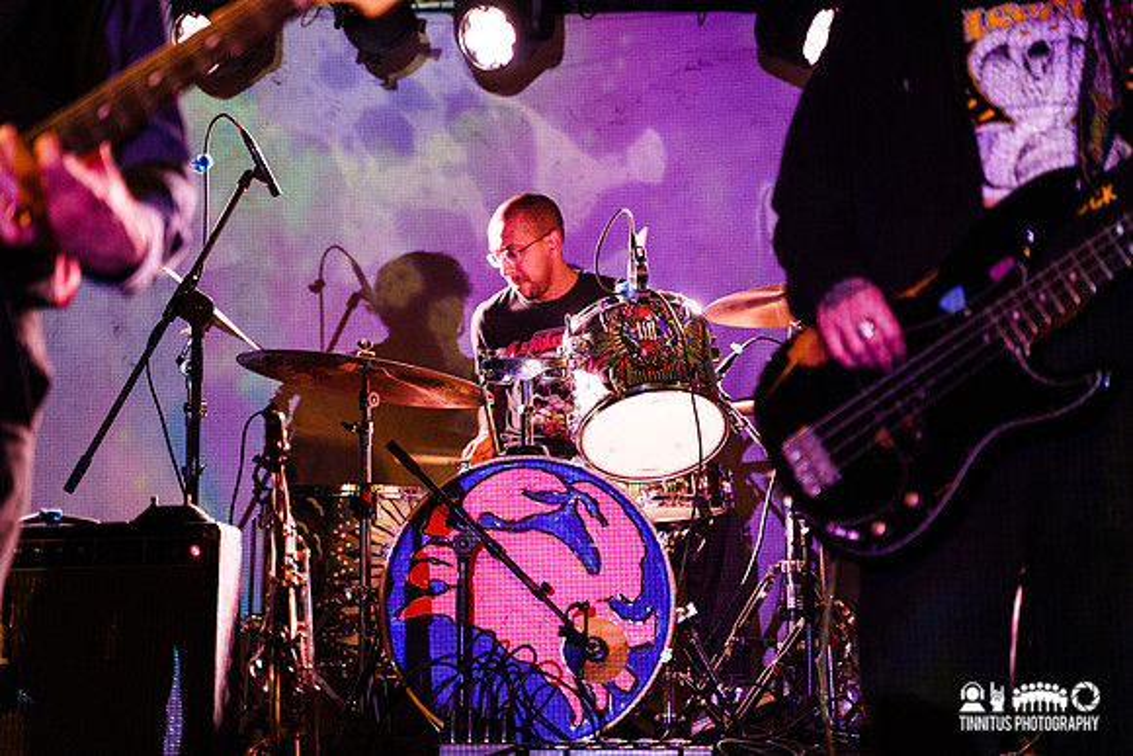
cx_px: 566
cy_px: 378
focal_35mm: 75
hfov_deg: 27.0
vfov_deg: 18.2
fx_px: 2361
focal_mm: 75
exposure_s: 1/100
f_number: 2.8
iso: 6400
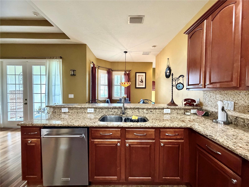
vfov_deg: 85.7
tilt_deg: -2.3
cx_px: 124
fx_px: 101
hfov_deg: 102.1
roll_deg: -0.3
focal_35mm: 14
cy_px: 94
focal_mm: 2.22
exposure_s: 1/60
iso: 640
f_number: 2.2
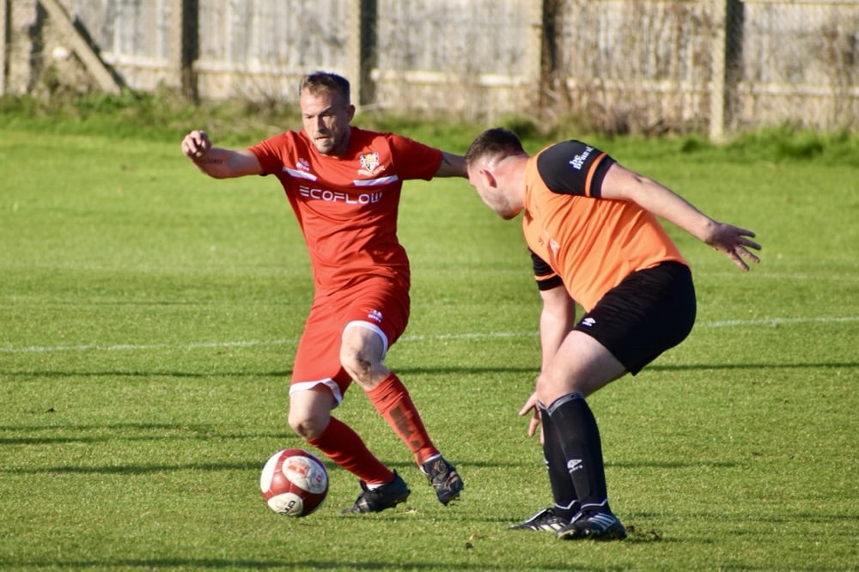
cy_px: 286
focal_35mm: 450
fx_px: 10733
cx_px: 430
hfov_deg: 4.6
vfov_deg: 3.1
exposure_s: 1/800
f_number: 6.3
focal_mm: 300
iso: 320
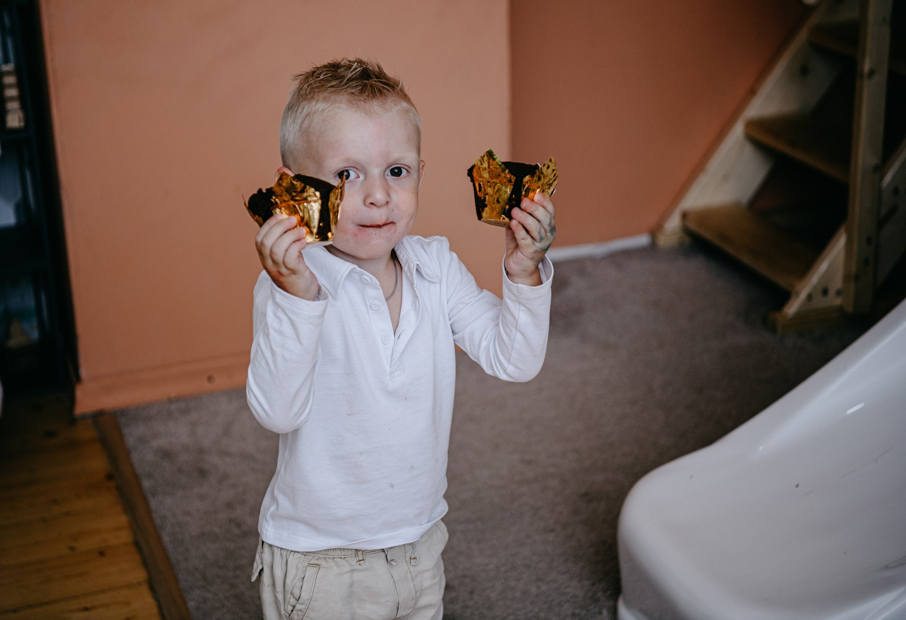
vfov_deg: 19.0
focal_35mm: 73
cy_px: 278
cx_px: 393
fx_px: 1854
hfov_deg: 27.4
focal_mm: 65
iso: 125
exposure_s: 1/160
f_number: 3.2
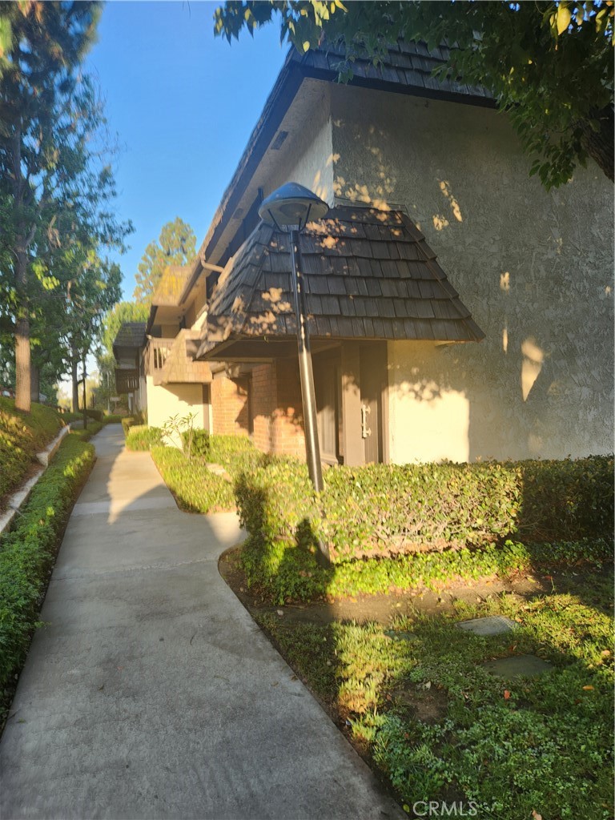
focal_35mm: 23
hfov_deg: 58.9
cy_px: 410
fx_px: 545
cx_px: 308
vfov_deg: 73.9
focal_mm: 5.4
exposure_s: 1/216
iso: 20
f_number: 1.8
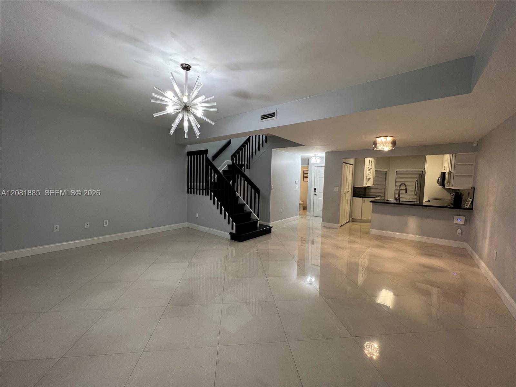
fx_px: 194
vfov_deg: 89.9
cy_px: 194
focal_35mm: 13
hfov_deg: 106.2
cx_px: 258
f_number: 1.8
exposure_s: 1/60
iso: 125
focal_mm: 1.57
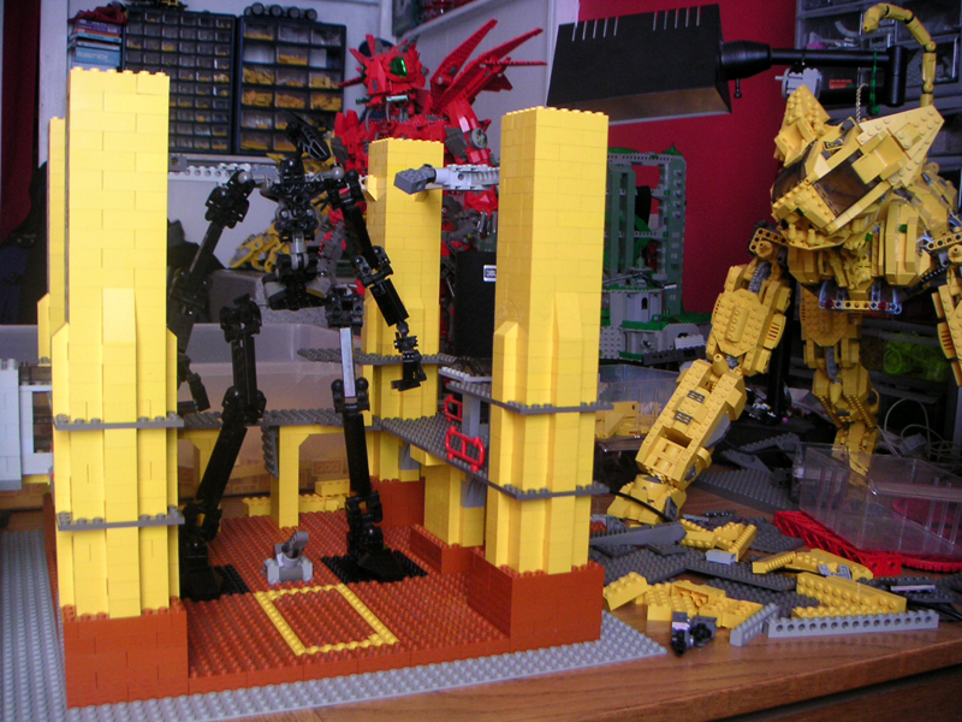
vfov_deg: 38.7
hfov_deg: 50.1
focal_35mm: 37
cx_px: 481
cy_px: 361
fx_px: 1028
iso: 100
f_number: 2.8
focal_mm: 5.7
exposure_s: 1/20
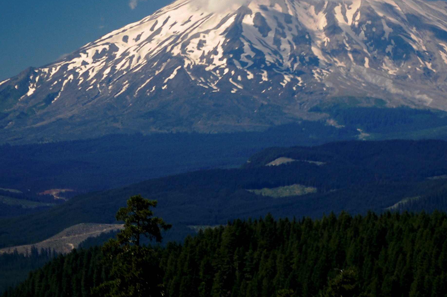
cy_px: 54
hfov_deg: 8.8
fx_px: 2901
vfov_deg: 5.9
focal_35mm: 234
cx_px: 253
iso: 400
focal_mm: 95
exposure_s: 1/500
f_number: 5.6
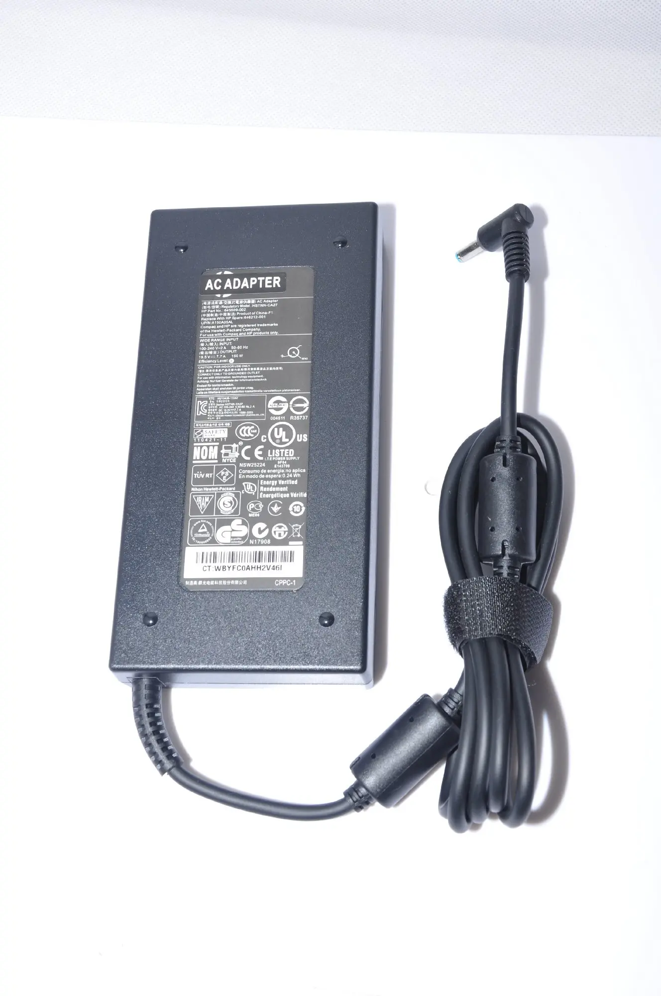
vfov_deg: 38.9
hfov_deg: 26.4
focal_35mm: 51
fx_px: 1408
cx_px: 330
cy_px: 498
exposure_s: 1/250
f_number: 9
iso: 200
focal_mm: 34
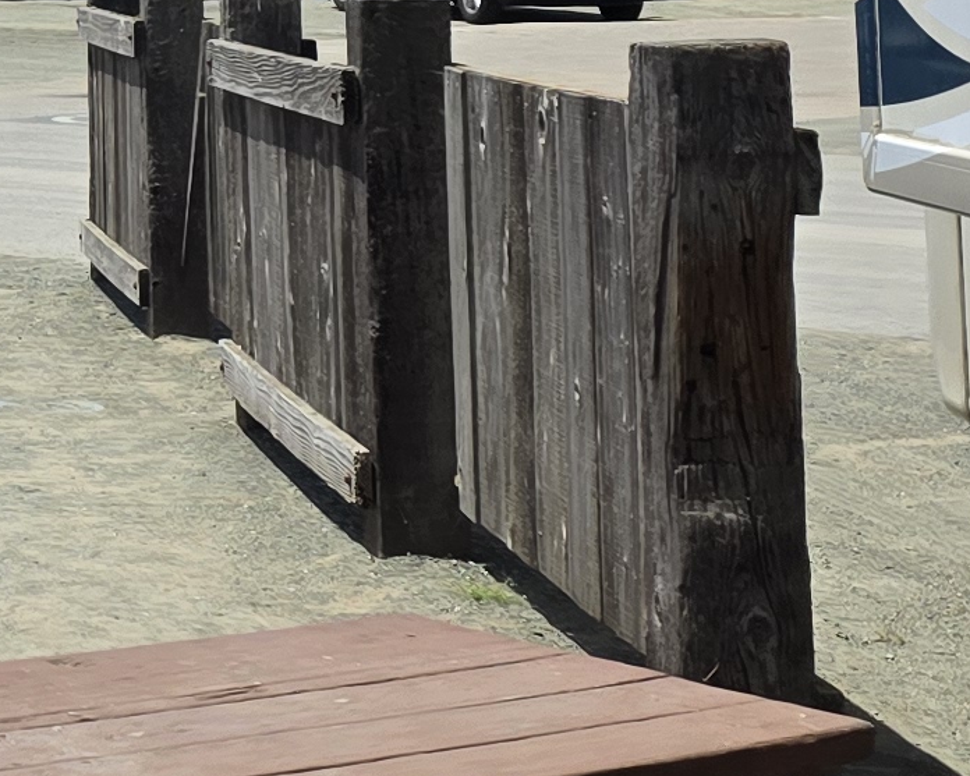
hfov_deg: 13.5
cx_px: -753
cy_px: -235
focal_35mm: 129
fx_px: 3704
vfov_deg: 11.6
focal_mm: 6.25
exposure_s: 1/7944
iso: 80
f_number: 1.7
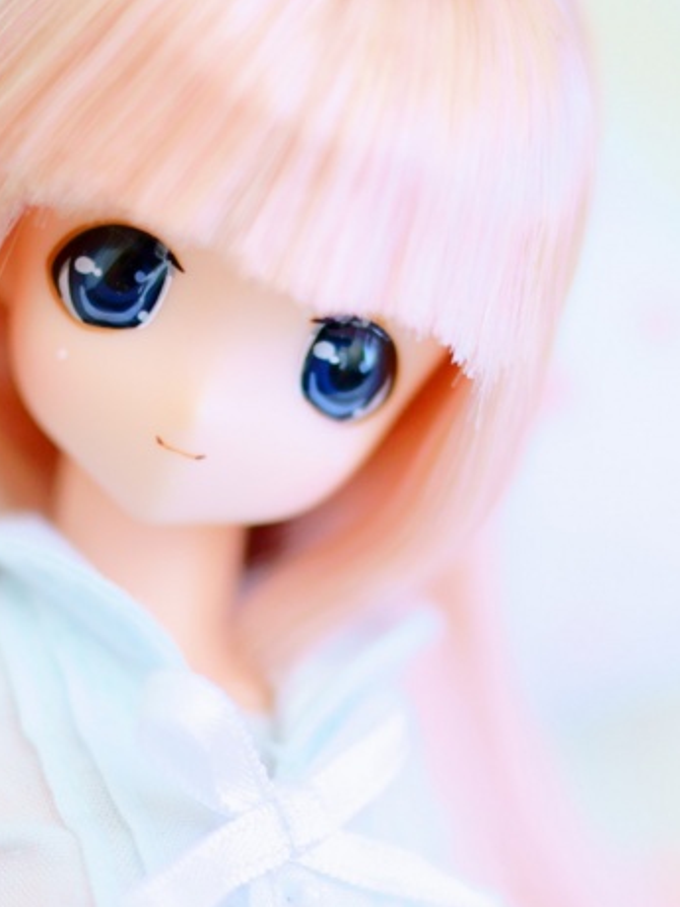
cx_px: 279
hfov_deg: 16.8
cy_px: 674
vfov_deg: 22.1
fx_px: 2301
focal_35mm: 88
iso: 200
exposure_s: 1/160
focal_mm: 35
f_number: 2.2
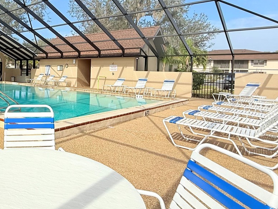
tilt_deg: -1.5
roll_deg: -1.8
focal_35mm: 29
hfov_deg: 55.3
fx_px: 233
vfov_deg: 47.7
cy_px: 75
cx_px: 40
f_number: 2.2
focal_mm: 2.22
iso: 50
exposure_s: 1/1189
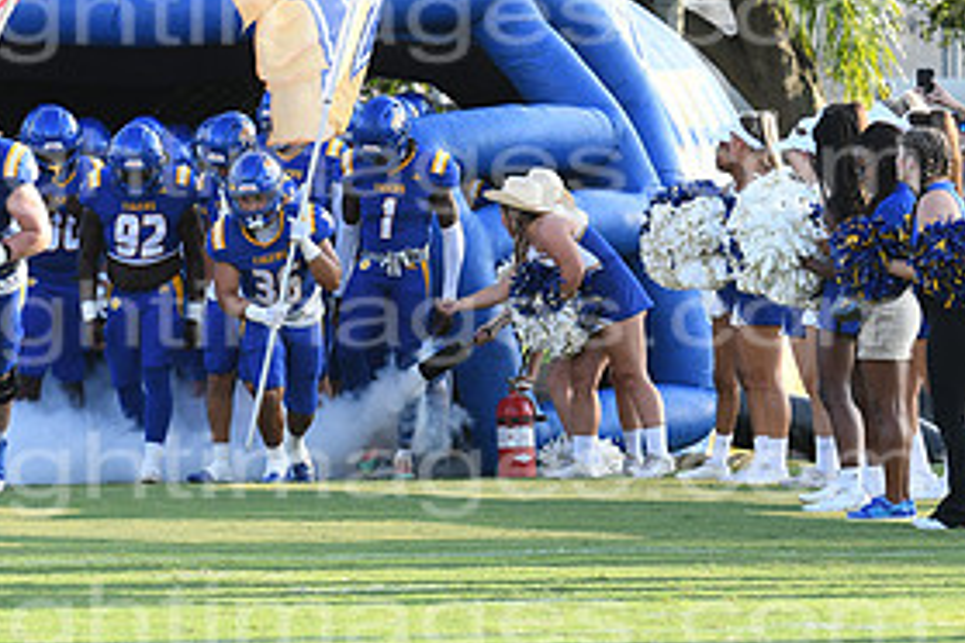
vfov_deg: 3.8
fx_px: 9703
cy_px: 247
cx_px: 142
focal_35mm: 362
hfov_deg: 5.7
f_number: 5.6
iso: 320
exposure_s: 1/500
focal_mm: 116
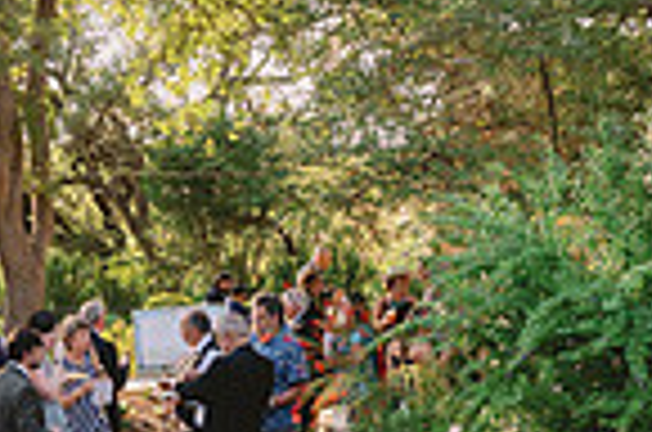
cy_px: 274
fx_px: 1735
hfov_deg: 20.8
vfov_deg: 14.2
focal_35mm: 96
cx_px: 67
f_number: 2.8
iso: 800
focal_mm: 24
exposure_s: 1/1250
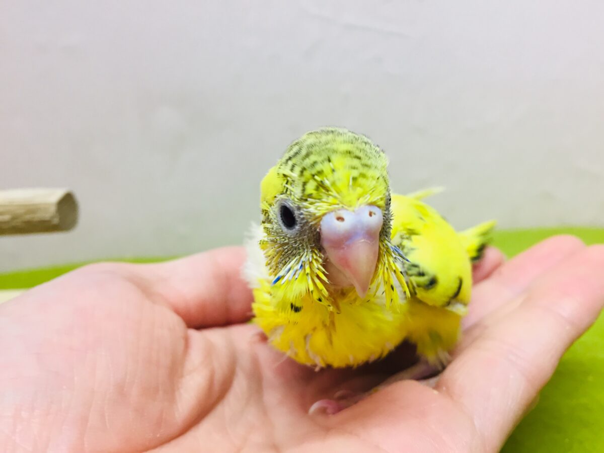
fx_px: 506
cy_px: 226
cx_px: 302
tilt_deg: -17.1
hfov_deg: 61.7
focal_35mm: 29
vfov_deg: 48.2
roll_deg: +4.5
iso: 64
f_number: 2.2
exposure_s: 1/30
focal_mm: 4.15
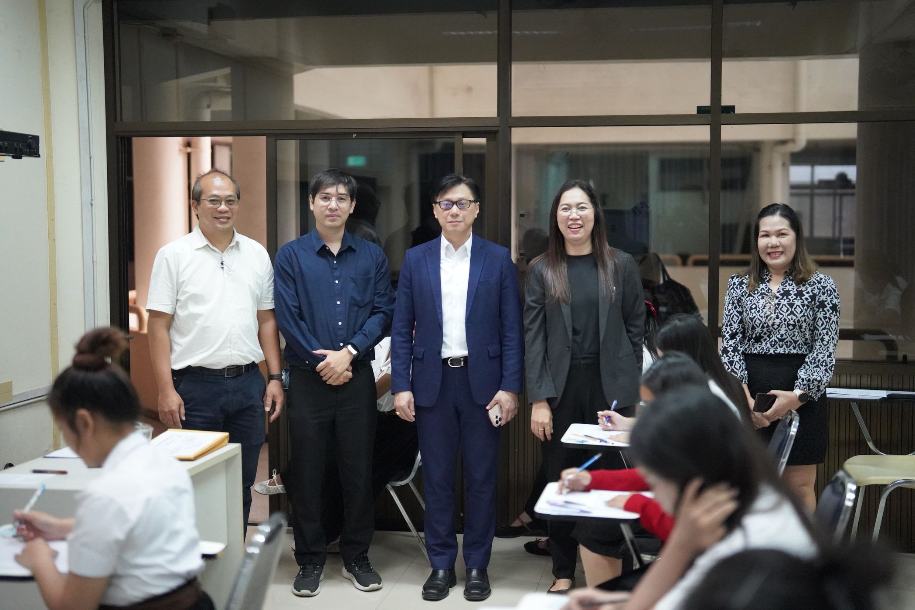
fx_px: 1271
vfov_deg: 27.0
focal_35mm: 50
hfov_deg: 39.6
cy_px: 305
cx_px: 458
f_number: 1.2
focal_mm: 50
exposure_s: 1/3200
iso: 10000
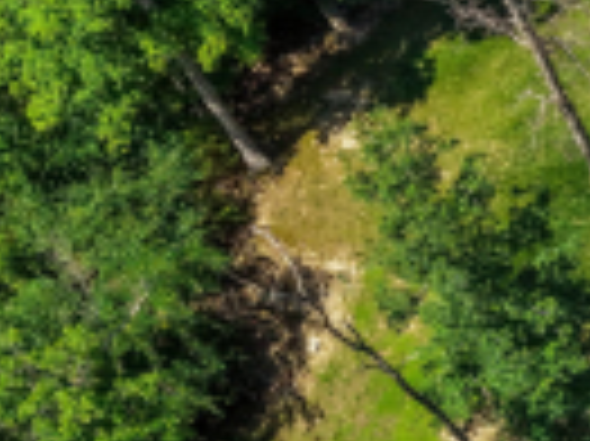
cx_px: 1349
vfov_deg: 12.0
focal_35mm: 122
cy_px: 396
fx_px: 2077
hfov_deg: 12.9
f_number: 1.8
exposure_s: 1/2500
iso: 170
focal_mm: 8.67
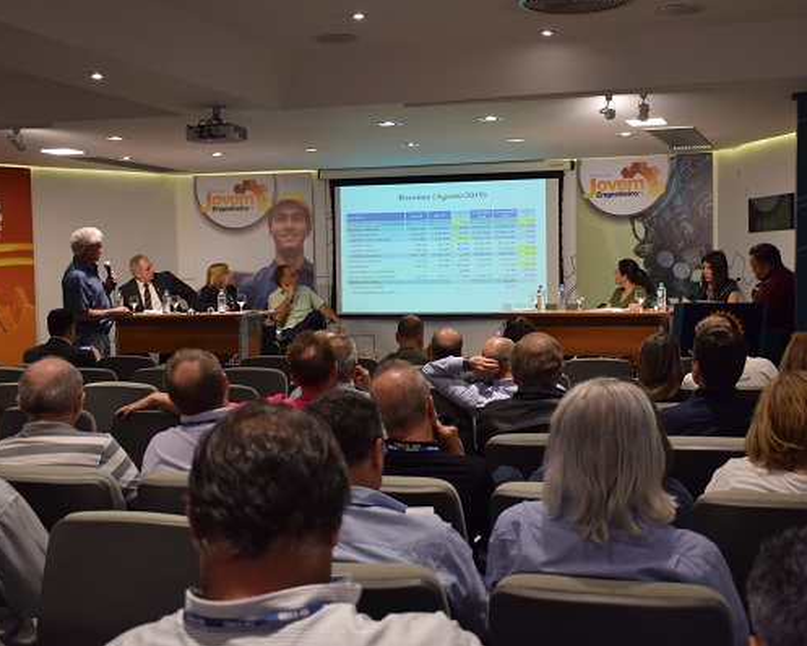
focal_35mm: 51
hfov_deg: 36.6
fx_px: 1219
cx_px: 453
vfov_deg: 29.7
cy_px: 322
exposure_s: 1/60
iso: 640
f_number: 4
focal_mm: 30
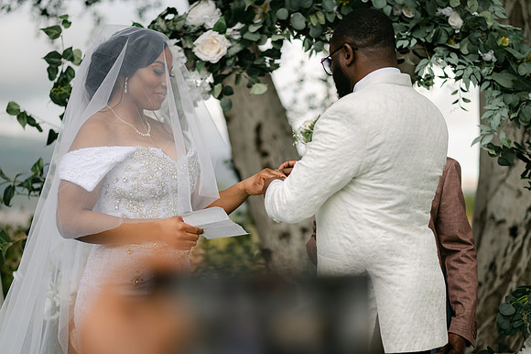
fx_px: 1253
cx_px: 266
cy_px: 177
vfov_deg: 16.1
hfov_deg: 23.9
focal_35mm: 85
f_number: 2
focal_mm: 85
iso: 100
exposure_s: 1/1600
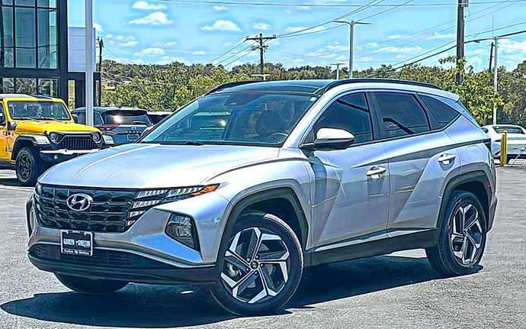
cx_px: 265
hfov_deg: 29.0
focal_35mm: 71
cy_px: 189
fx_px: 1018
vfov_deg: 18.3
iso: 64
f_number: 1.78
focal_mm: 6.86
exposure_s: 1/3175
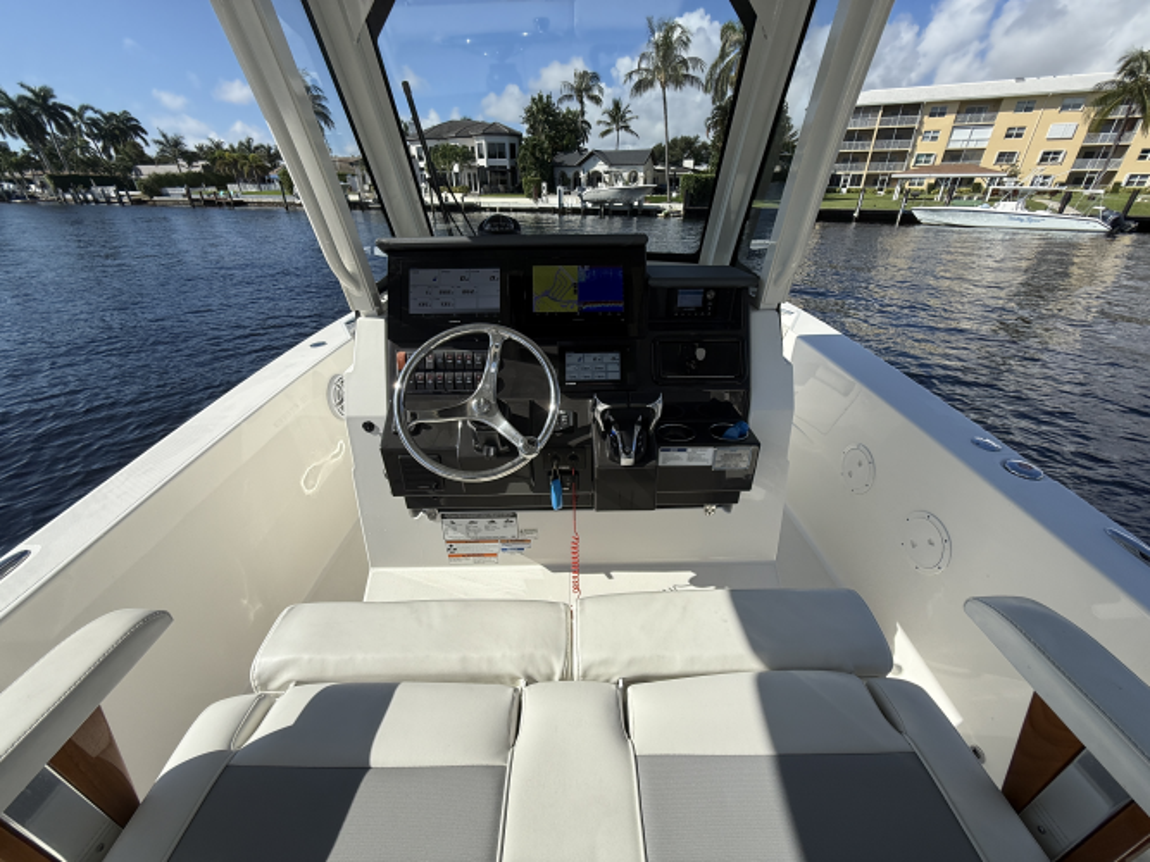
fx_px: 465
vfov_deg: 85.7
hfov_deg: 102.1
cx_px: 575
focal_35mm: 14
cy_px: 431
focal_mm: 2.22
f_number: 2.2
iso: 50
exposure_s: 1/2976
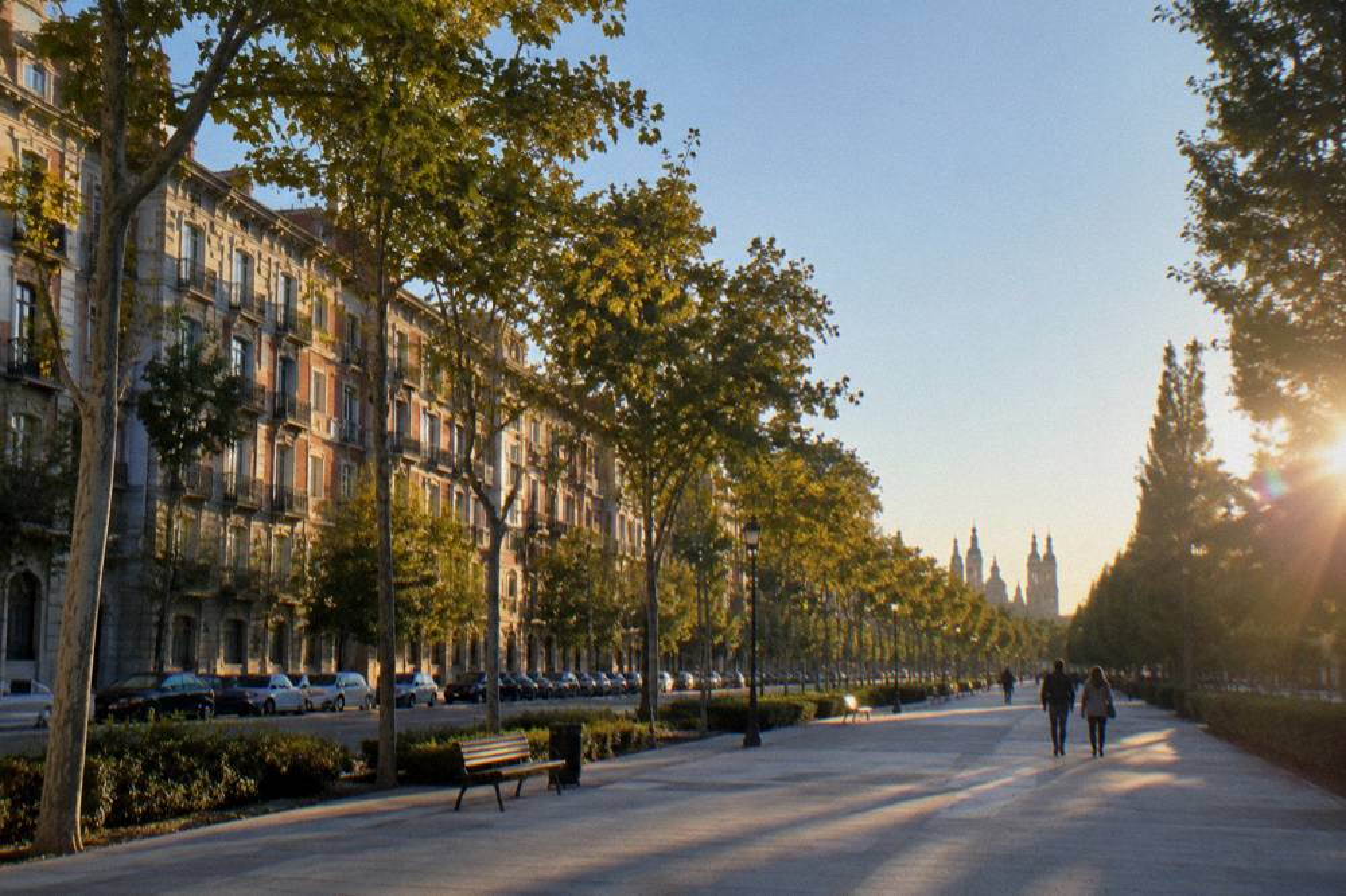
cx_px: 673
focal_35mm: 49
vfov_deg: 27.5
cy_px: 448
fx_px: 1831
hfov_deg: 40.4
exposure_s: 1/640
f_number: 5.6
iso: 400
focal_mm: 49
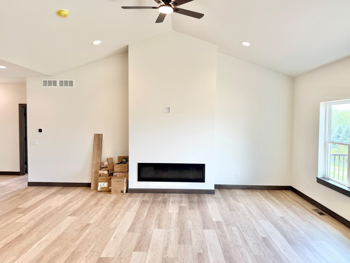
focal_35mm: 24
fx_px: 243
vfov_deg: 56.8
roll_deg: -1.2
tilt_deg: -2.1
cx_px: 175
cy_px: 132
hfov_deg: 71.6
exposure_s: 1/204
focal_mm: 6.76
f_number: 1.78
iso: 80
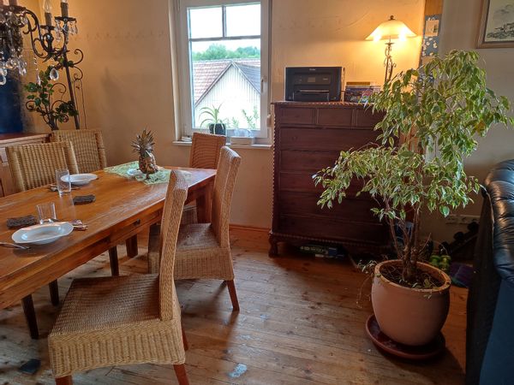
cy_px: 192
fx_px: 371
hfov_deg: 69.4
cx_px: 257
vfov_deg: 54.9
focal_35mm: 25
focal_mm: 6.04
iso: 731
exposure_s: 1/25
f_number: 1.9
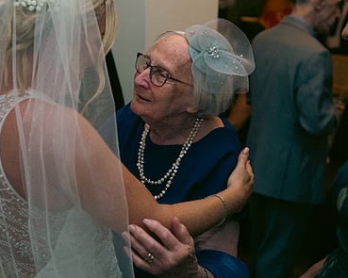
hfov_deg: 31.9
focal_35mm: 59
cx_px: 139
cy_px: 106
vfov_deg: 25.7
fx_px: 608
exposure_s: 1/160
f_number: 3.5
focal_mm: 40
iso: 800
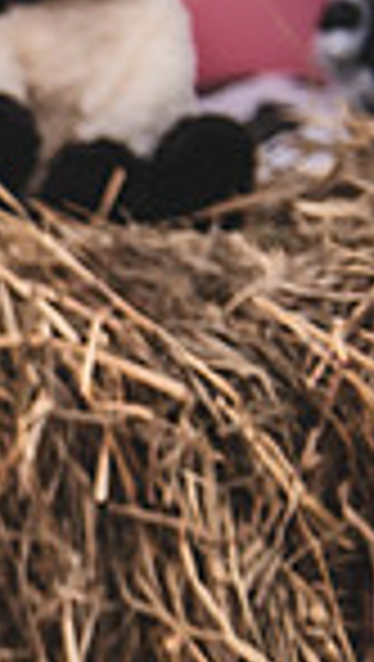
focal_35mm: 186
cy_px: 669
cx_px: -874
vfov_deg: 11.4
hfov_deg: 5.9
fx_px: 3270
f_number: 2.8
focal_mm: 45
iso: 100
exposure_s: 1/640
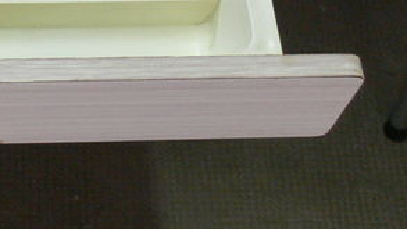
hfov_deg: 15.7
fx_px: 1403
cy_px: -90
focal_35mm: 130
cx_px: -117
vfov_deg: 9.1
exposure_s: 1/25
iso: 200
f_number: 2.8
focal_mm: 7.4
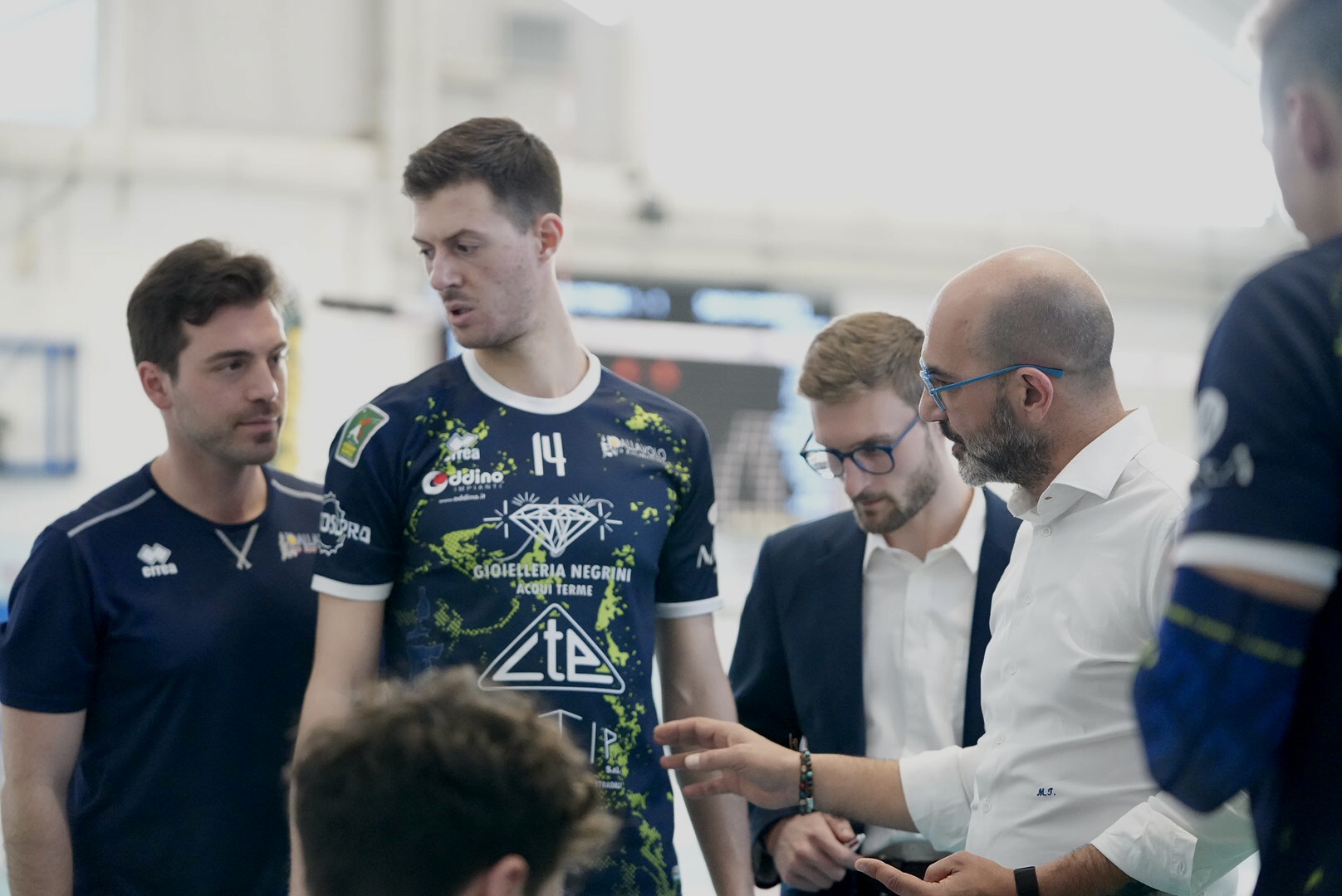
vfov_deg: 14.4
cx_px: 671
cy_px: 448
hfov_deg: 21.4
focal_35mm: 95
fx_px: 3544
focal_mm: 95
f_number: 2.8
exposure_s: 1/1600
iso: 10000
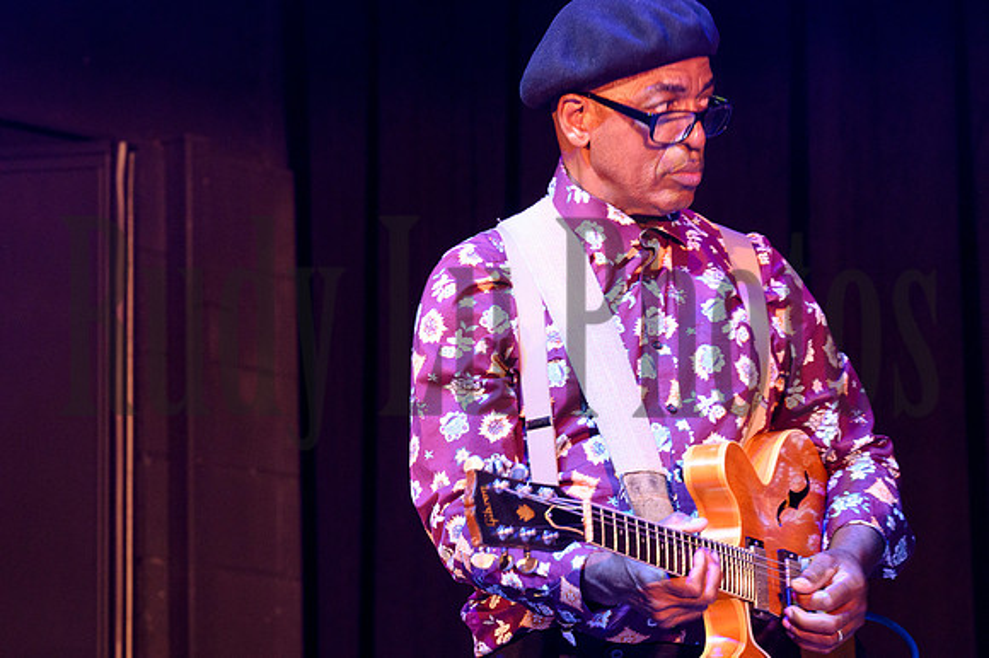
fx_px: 5491
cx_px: 494
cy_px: 329
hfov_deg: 10.3
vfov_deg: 6.9
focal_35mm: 200
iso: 6400
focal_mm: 200
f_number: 11
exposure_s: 1/30
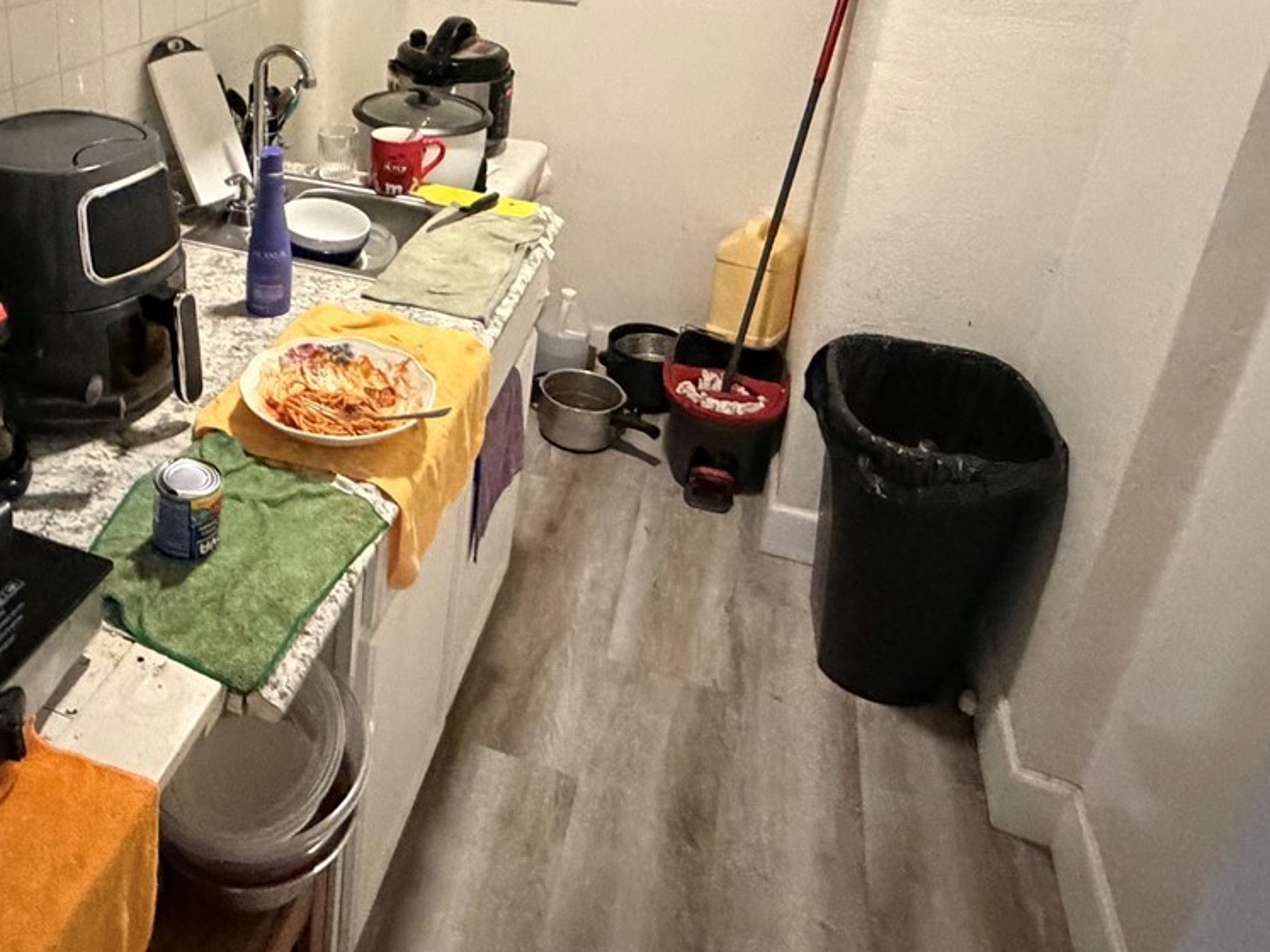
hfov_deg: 57.2
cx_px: 328
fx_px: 1100
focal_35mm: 30
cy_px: 226
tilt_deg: -22.5
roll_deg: -0.4
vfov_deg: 45.0
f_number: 2.2
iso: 1250
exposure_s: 1/40
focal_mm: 2.22
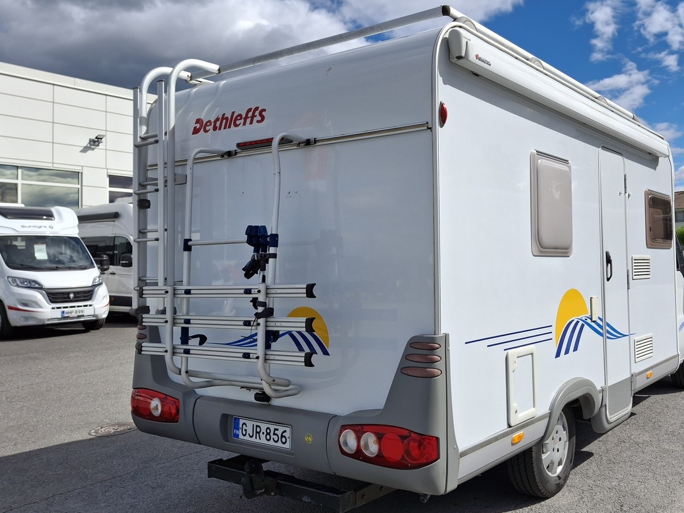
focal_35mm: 33
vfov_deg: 42.9
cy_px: 230
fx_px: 652
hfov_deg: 54.8
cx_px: 426
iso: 25
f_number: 1.8
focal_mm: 4.69
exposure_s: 1/2174
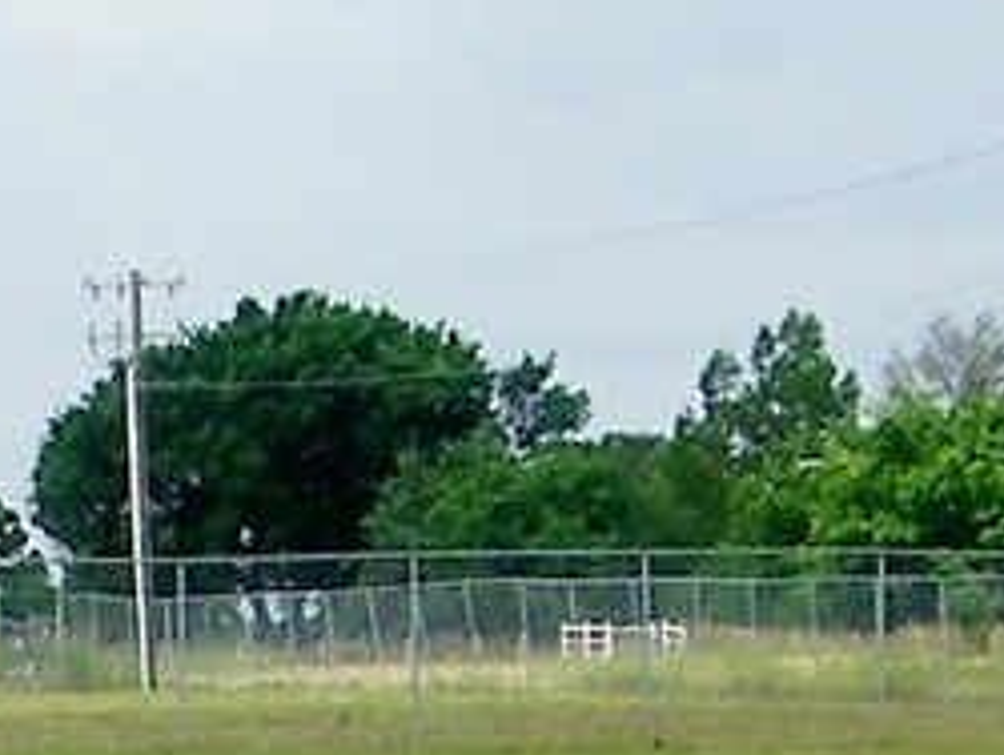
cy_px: 1313
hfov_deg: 8.5
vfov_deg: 6.3
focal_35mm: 230
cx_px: -245
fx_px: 6677
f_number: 7.2
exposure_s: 1/200
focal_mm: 5.4
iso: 80
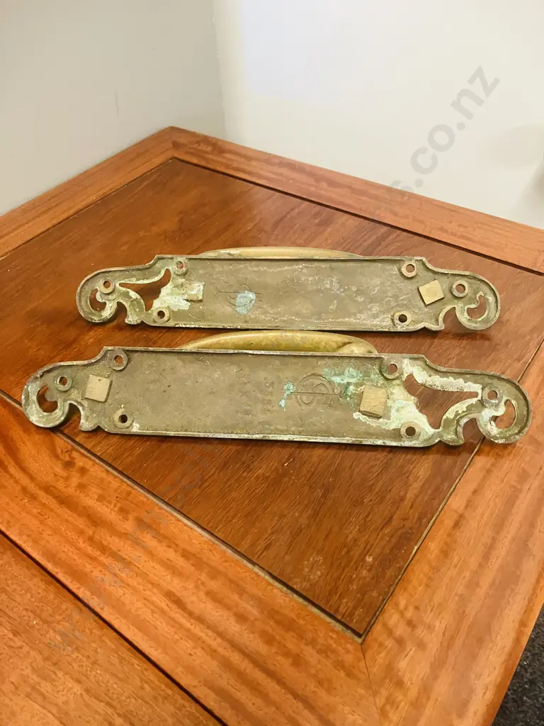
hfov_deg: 49.7
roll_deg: +3.8
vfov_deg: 63.4
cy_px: 363
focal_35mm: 28
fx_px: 587
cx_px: 272
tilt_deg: -42.6
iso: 320
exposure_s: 1/50
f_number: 1.8
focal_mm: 3.99
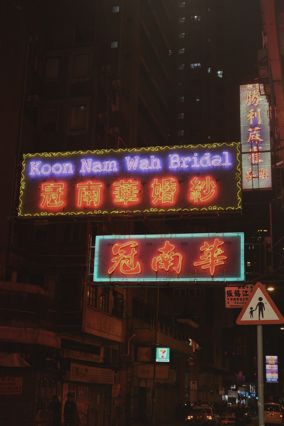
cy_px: 213
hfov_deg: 25.5
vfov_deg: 37.5
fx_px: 627
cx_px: 142
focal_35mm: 53
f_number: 4
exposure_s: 1/60
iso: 1000
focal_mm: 35
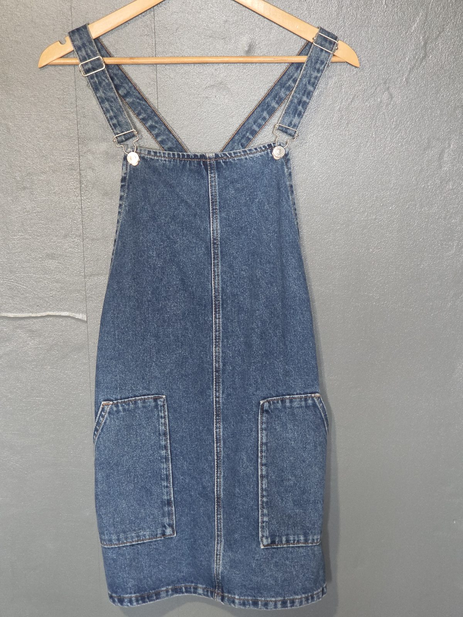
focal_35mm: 69
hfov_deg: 21.3
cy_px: 308
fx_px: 1231
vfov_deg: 28.2
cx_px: 232
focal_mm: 7
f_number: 2.4
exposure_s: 1/30
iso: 640
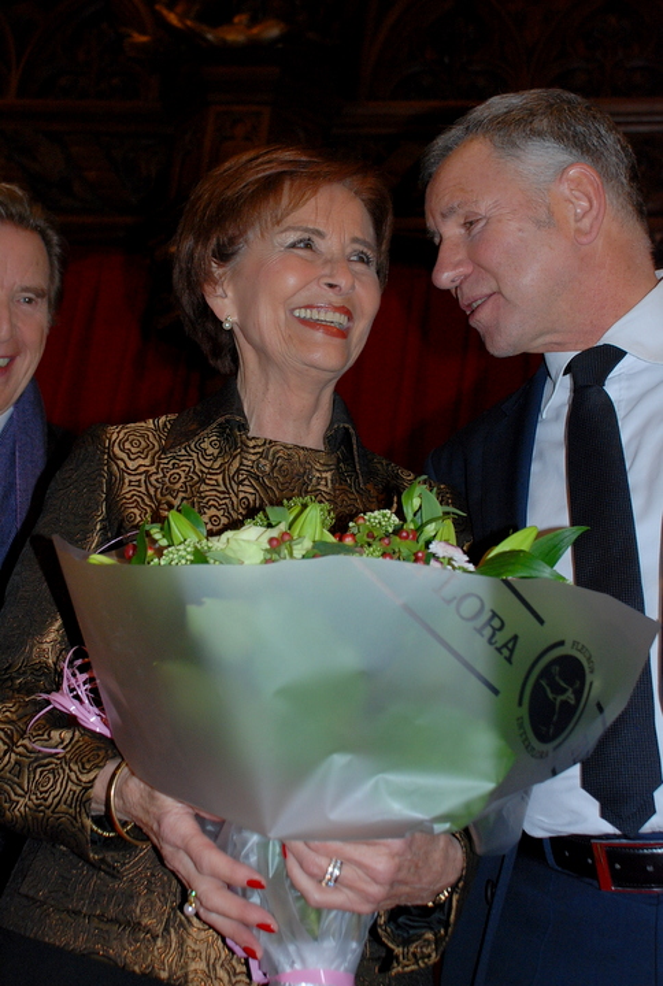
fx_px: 1318
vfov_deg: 41.0
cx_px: 332
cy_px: 493
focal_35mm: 48
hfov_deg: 28.2
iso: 320
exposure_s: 1/60
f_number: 4.2
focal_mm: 32
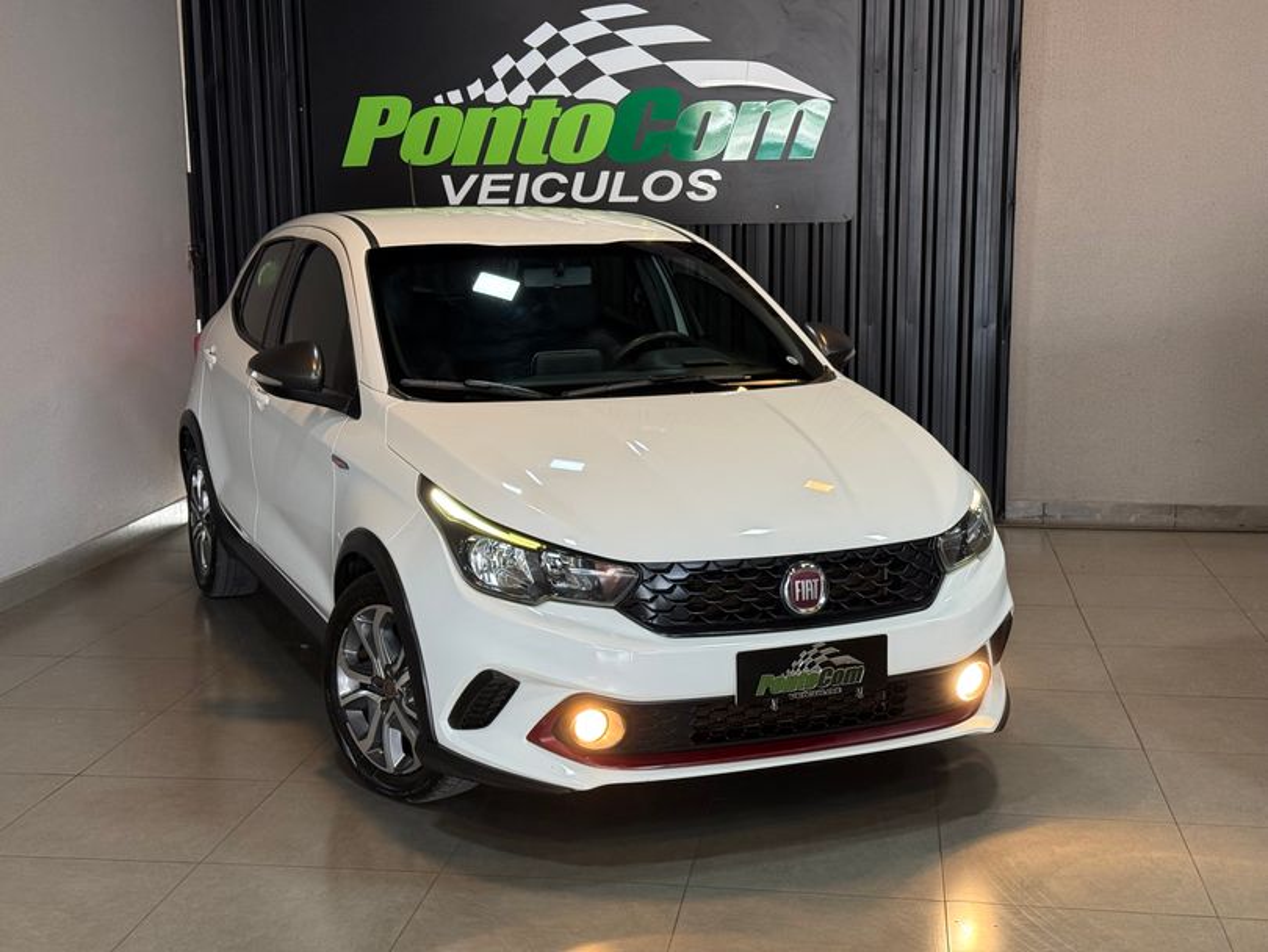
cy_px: 476
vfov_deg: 30.3
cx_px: 634
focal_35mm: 48
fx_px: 1759
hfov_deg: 39.6
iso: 125
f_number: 1.78
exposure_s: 1/60
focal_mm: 6.76
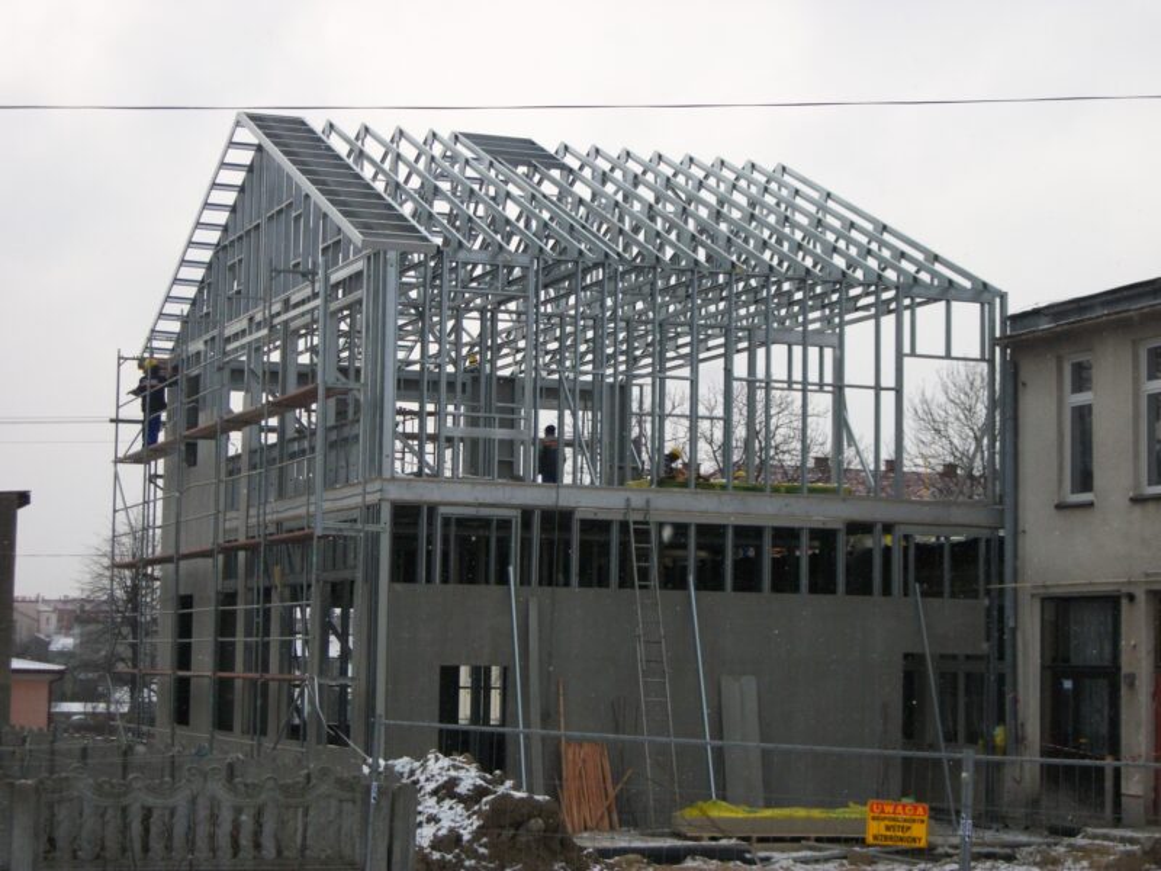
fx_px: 2583
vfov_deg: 19.1
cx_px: 580
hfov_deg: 25.3
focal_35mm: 77
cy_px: 436
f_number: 4.6
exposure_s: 1/500
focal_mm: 13.7
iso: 178
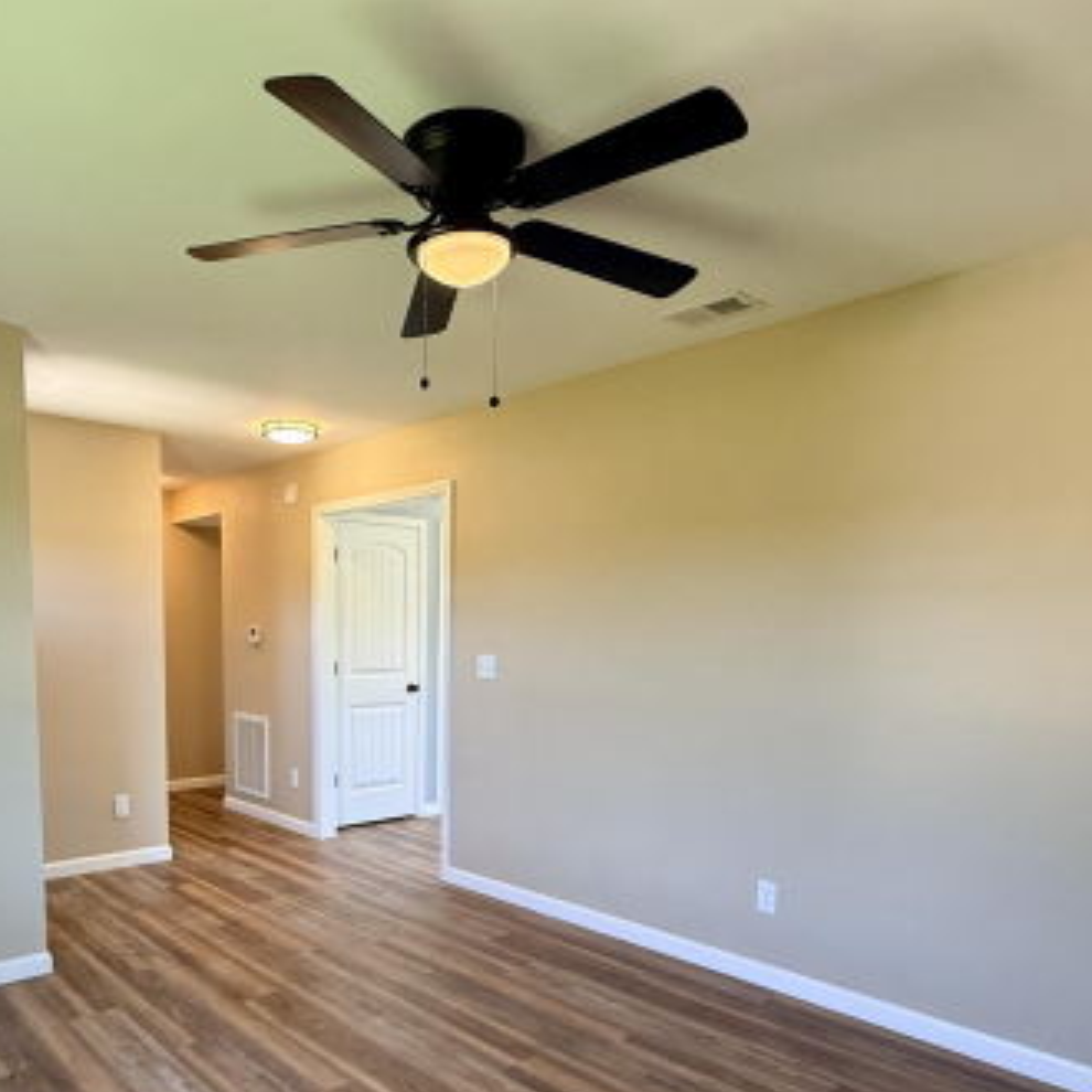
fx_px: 892
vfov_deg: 61.6
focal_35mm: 25
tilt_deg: -4.7
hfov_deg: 61.9
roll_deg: -0.6
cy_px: 715
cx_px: 395
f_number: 2.2
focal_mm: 2.22
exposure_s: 1/120
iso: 200
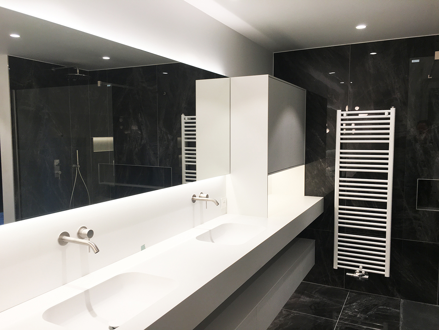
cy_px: 165
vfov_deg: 48.2
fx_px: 368
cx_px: 220
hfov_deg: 61.7
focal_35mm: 29
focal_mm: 4.15
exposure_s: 1/50
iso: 32
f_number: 2.2
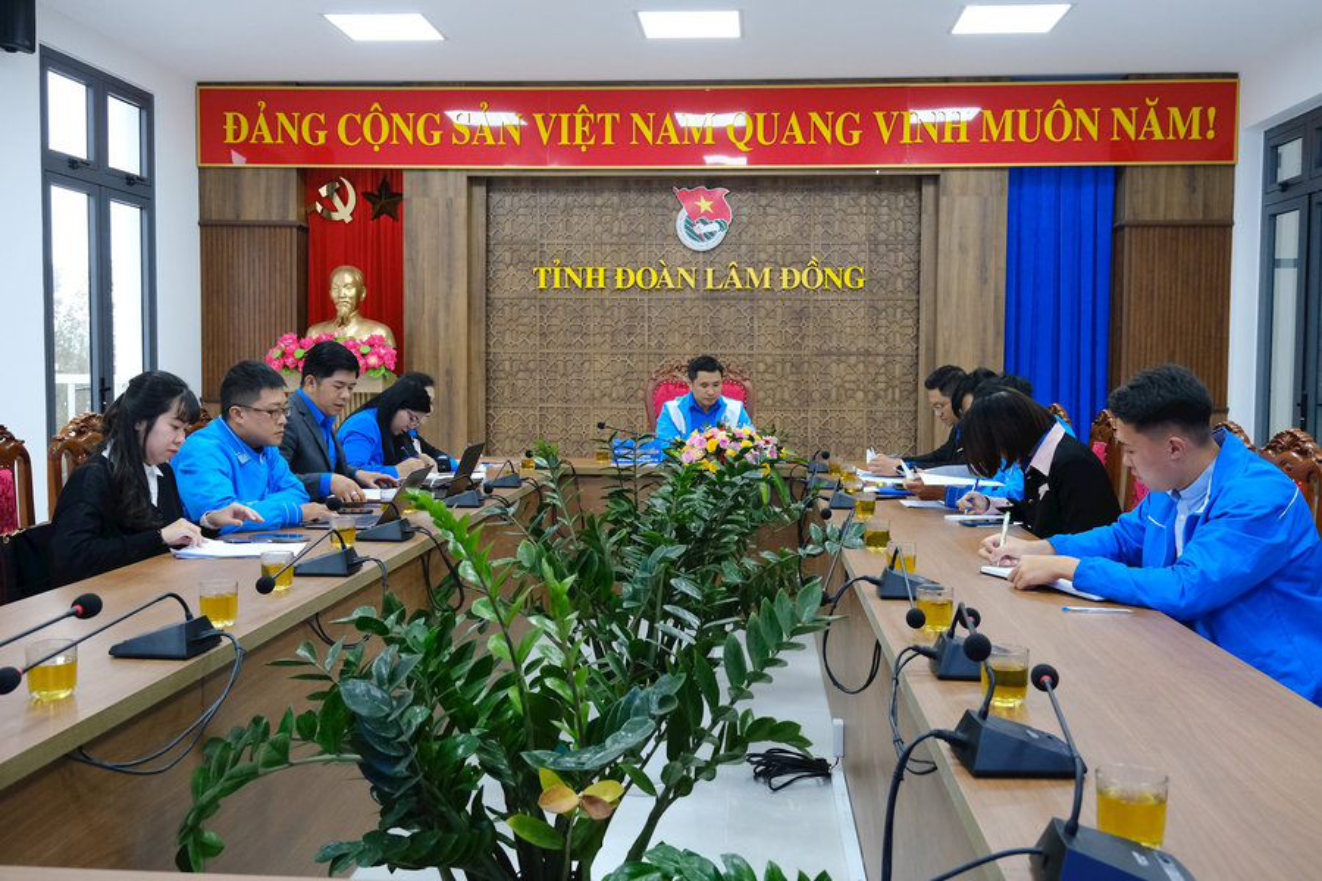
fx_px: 1175
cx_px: 661
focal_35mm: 32
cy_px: 440
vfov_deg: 41.1
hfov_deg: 58.7
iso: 2500
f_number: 5
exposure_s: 1/125
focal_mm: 21.2
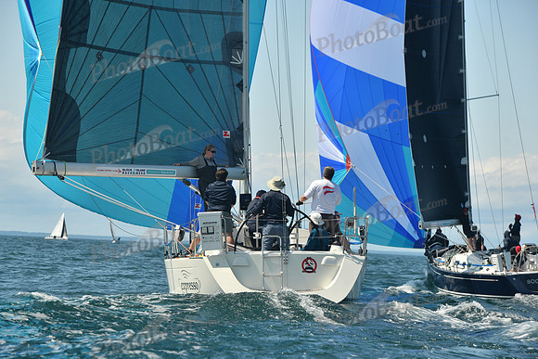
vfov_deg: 9.8
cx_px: 269
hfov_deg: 14.7
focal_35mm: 140
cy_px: 180
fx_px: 2093
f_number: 8
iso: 320
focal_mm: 140
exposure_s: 1/640
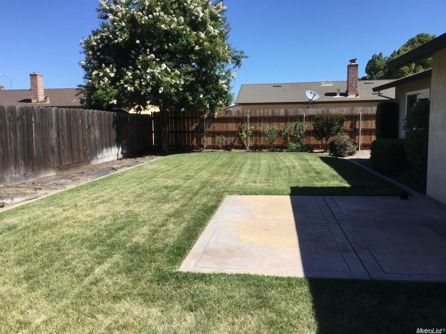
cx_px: 223
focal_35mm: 31
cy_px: 167
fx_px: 399
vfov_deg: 45.4
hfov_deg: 58.4
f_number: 2.4
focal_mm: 3.3
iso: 25
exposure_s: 1/1131
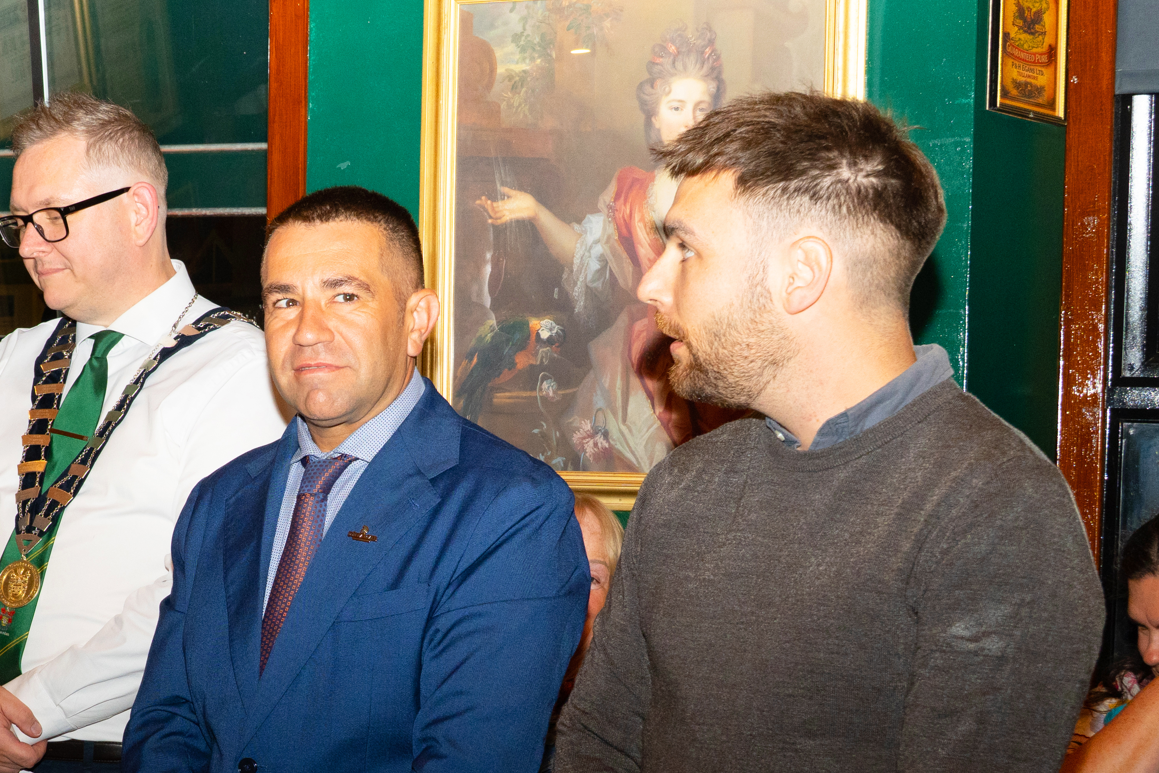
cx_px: 231
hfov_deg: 21.6
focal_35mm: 93
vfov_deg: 14.6
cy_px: 659
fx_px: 2994
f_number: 7.1
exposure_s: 1/100
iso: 640
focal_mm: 31
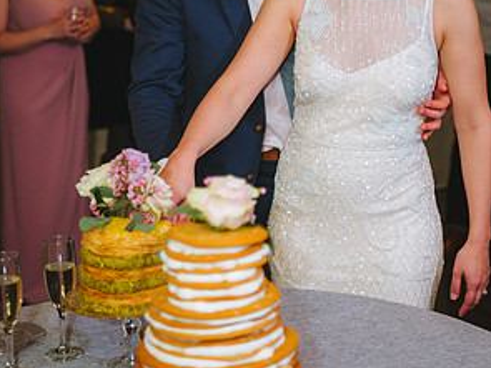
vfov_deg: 17.9
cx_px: 244
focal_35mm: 82
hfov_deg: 23.8
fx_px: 1163
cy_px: 108
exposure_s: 1/80
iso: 2000
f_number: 2.8
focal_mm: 56
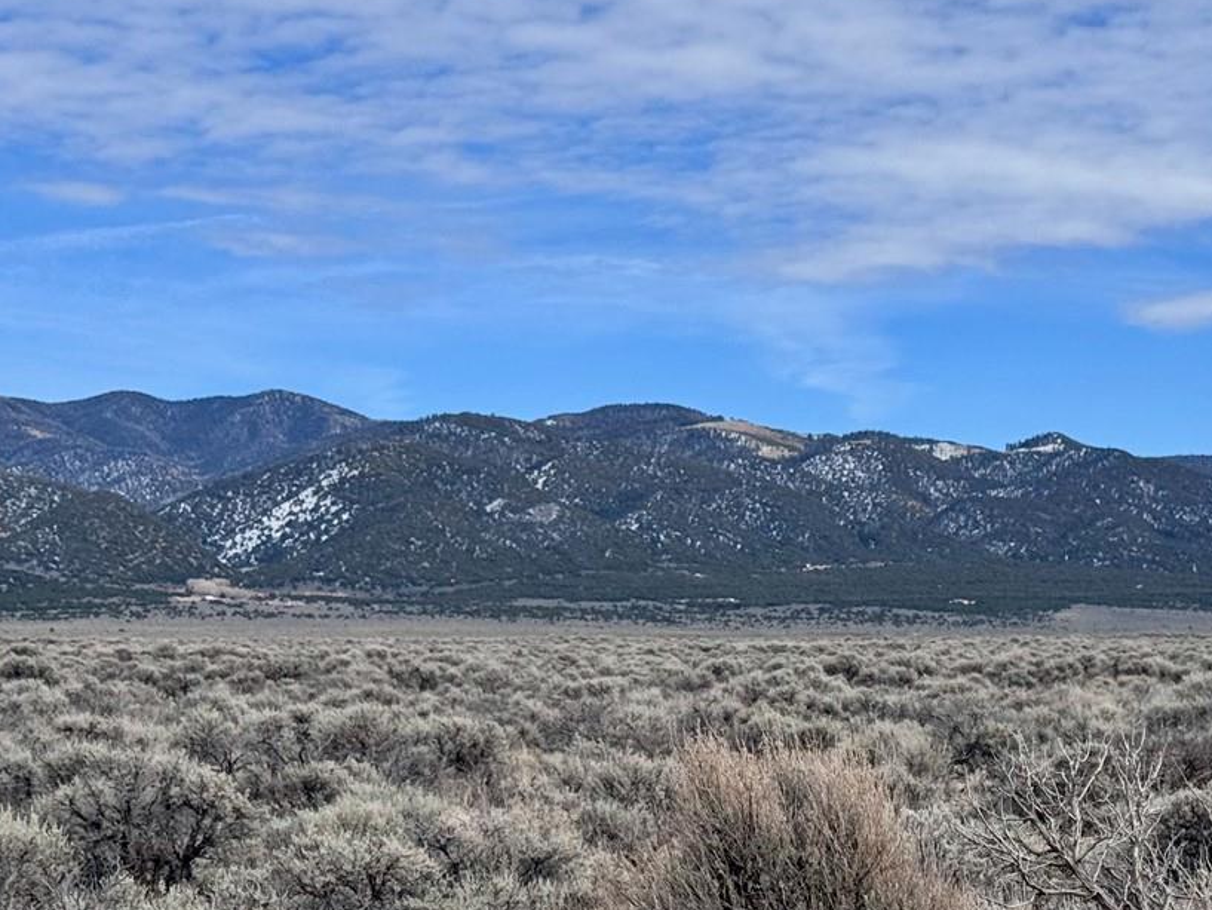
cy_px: 656
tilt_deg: -0.3
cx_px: 843
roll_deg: -0.5
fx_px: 3292
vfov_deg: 15.7
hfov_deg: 20.8
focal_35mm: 94
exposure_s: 1/4049
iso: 64
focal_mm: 6.76
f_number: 1.78
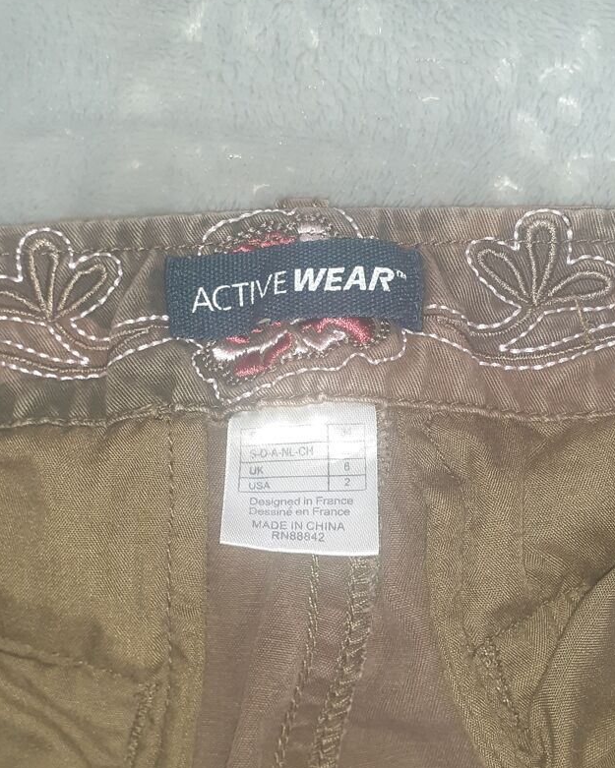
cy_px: 438
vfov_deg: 41.1
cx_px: 300
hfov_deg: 33.4
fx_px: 1024
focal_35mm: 45
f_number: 1.9
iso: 80
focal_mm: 3.6
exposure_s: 1/100
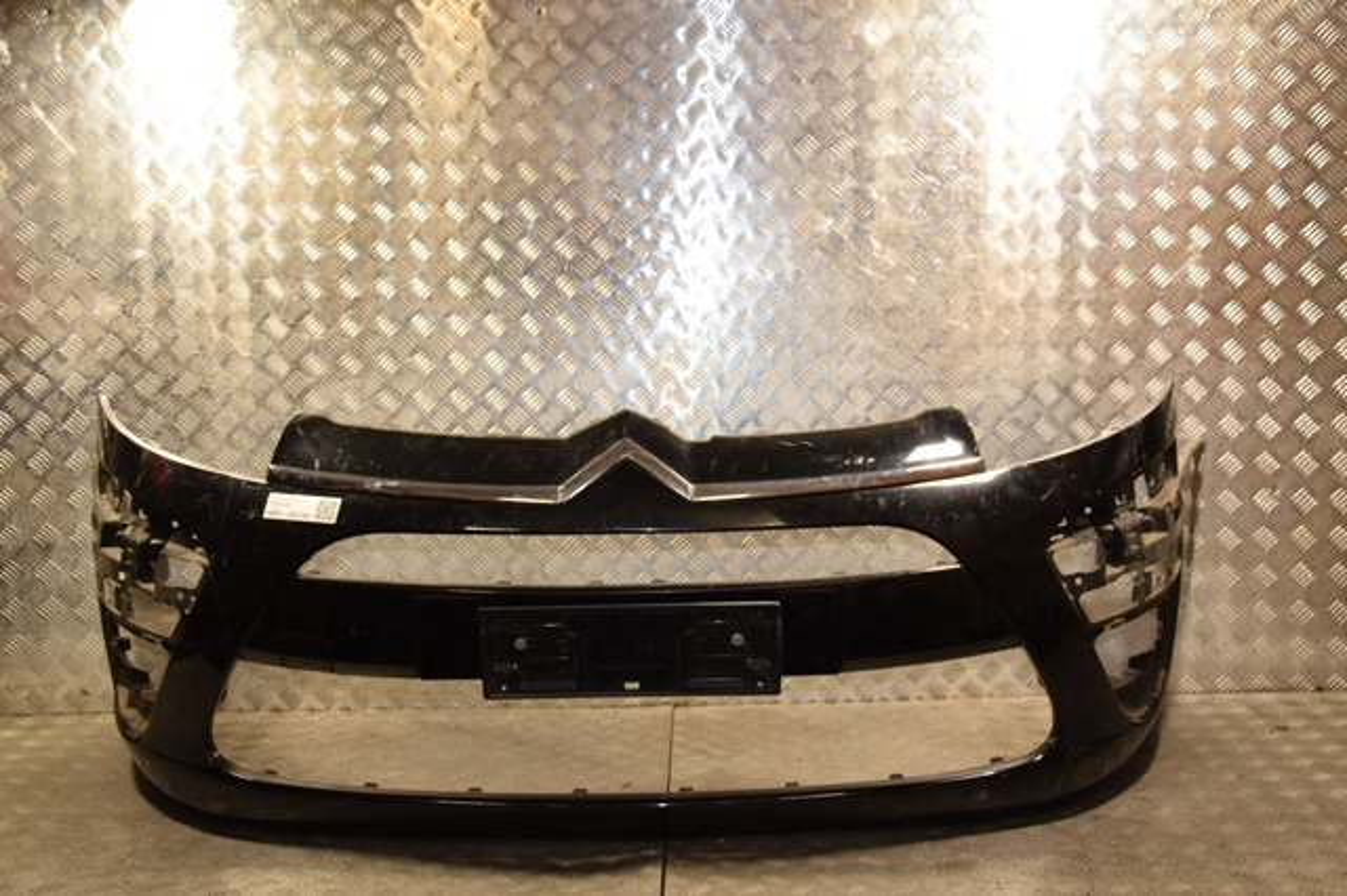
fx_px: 1458
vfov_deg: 34.2
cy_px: 448
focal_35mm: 39
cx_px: 674
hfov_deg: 49.6
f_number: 5
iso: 800
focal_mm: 26
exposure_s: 1/160
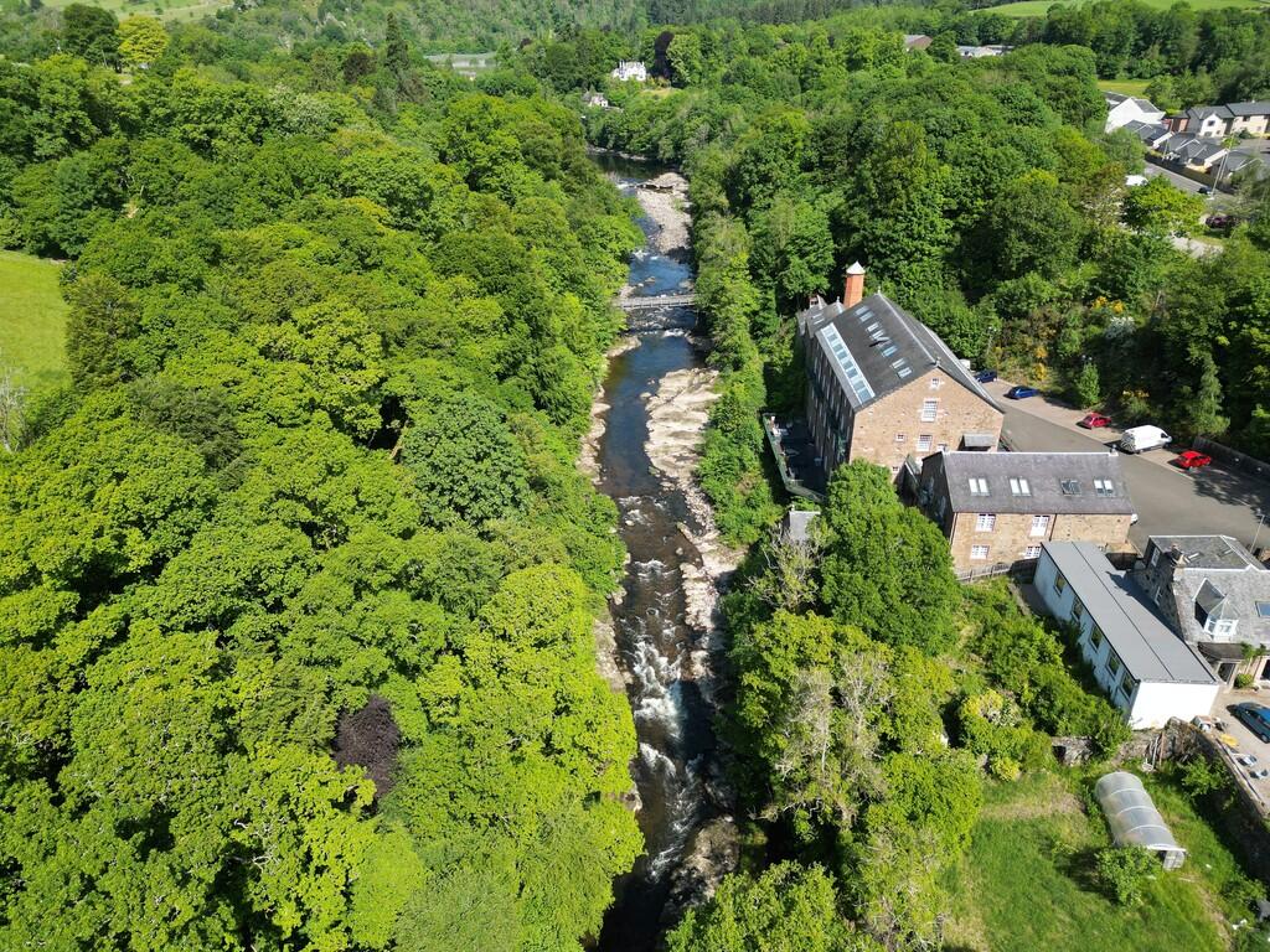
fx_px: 881
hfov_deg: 71.6
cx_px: 635
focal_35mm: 24
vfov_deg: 56.8
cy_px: 476
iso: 100
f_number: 1.7
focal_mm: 6.72
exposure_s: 1/1250
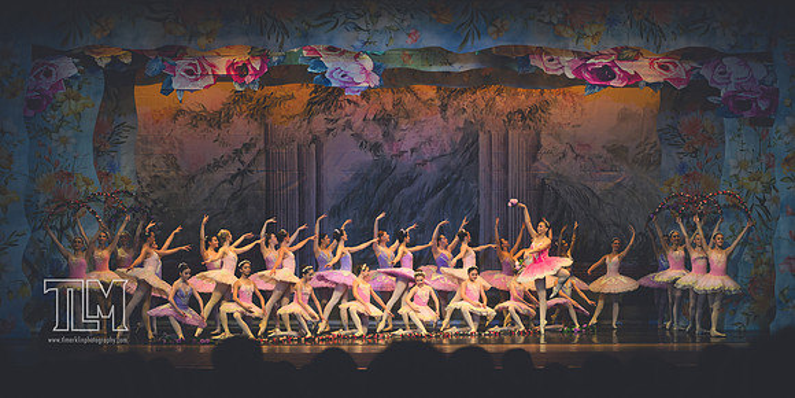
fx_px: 1730
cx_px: 413
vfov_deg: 13.1
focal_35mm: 84
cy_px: 197
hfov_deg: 25.9
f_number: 2.8
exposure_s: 1/500
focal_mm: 70
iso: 640
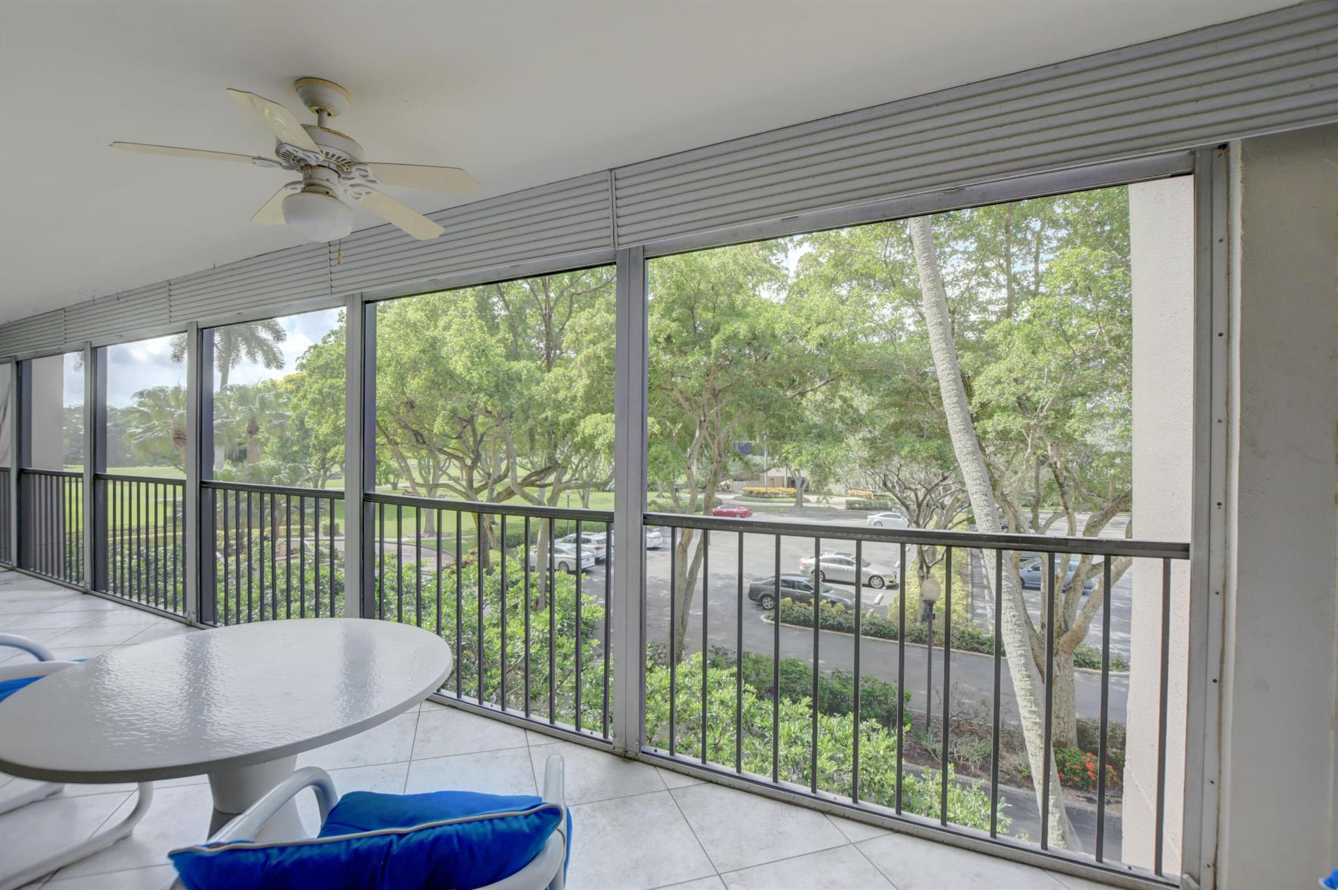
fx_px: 557
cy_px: 445
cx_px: 669
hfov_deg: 100.4
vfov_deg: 77.3
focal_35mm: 15
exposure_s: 1/500
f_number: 8
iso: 1000
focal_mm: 10
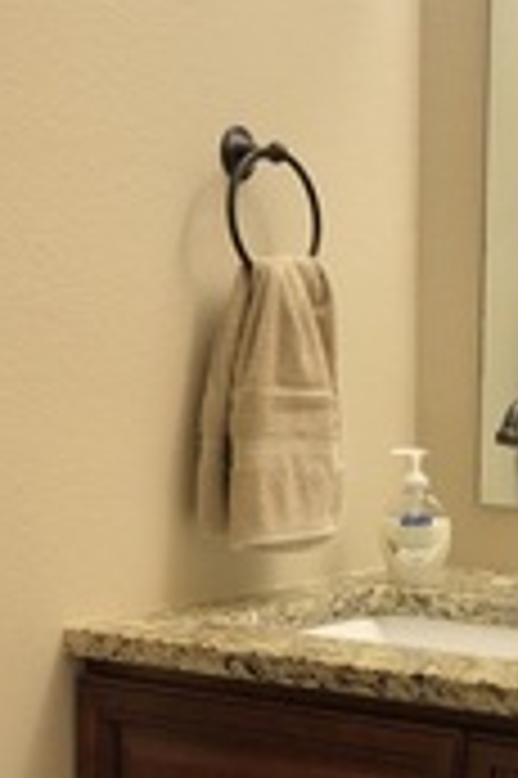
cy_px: 598
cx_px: 581
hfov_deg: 16.3
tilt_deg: -7.9
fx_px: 1752
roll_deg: -1.0
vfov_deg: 24.8
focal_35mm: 81
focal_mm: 3.99
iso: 40
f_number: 1.8
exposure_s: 1/24
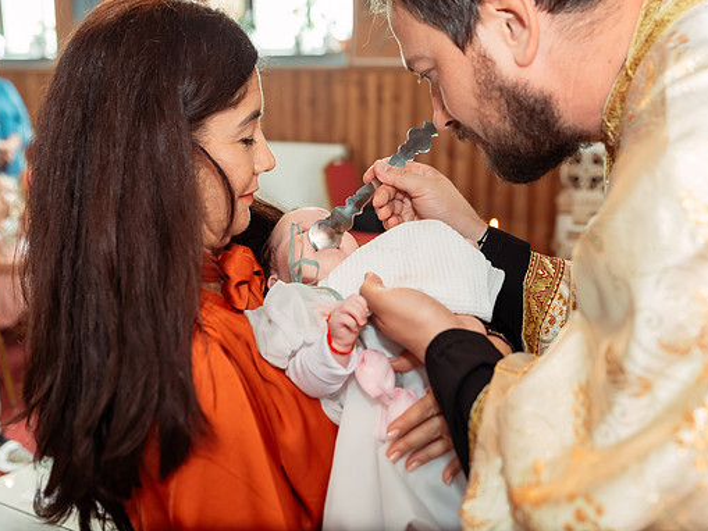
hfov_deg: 41.2
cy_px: 267
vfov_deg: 31.5
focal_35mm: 46
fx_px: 941
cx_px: 320
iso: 3200
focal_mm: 42
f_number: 3.5
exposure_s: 1/250
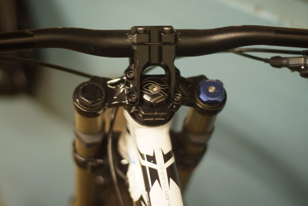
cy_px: 103
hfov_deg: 27.0
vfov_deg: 18.2
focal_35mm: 75
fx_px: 642
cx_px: 154
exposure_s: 1/8
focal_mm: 50
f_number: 1.4
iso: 100
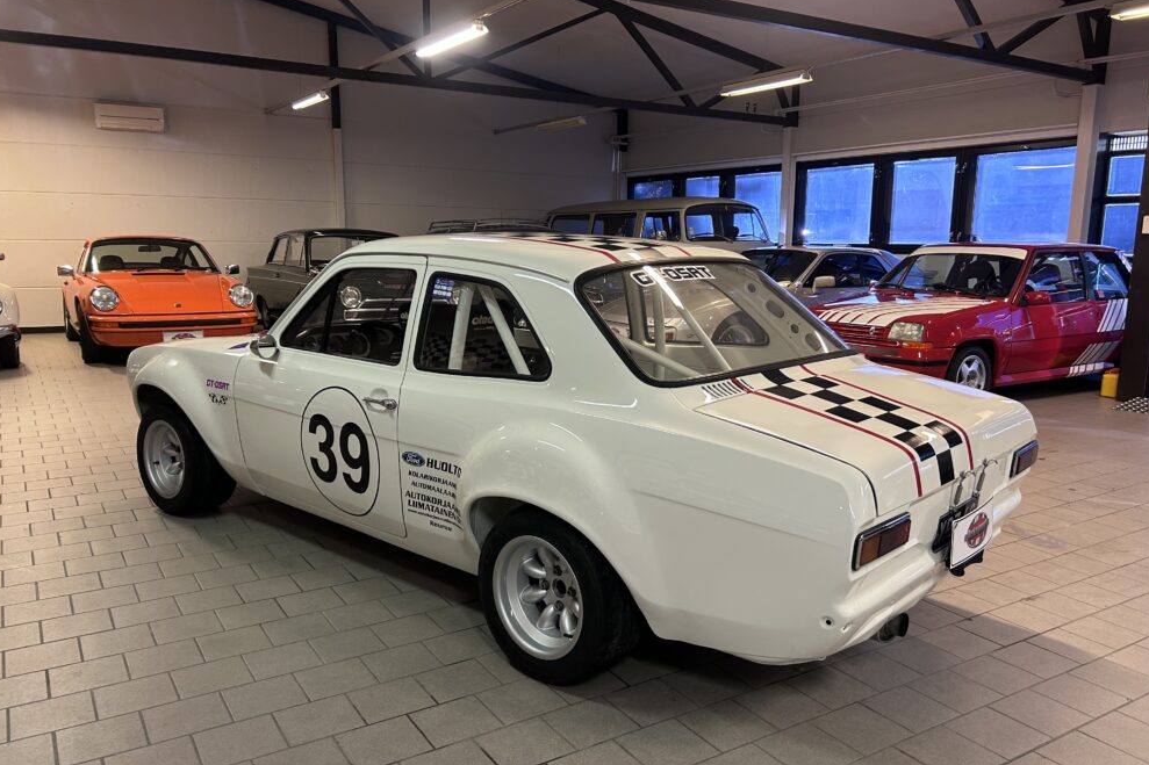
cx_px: 584
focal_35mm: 28
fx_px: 893
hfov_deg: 65.5
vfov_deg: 46.4
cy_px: 395
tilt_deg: -9.4
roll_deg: -0.9
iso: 125
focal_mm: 5.7
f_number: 1.5
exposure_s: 1/50
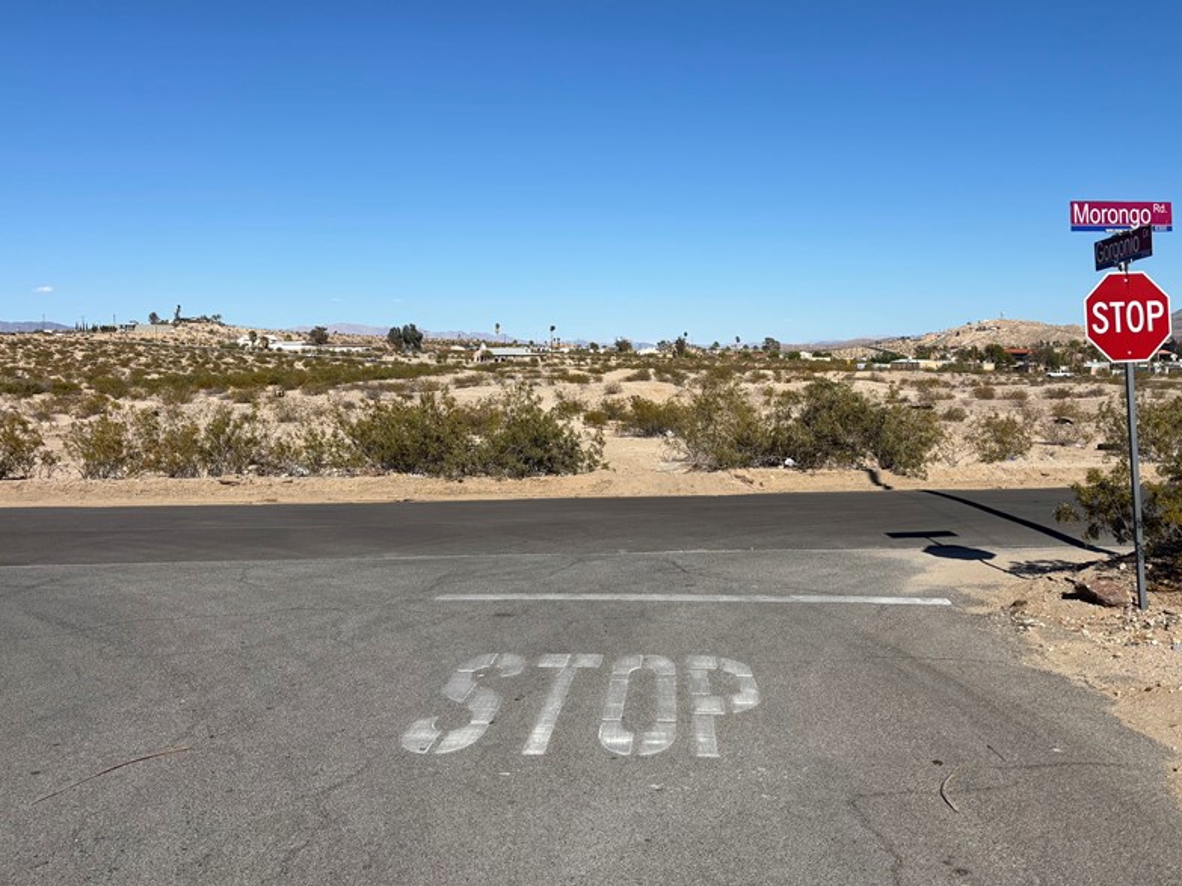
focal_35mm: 34
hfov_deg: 53.8
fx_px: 1161
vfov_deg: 41.7
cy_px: 377
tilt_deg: -2.4
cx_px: 676
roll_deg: -0.3
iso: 50
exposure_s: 1/6329
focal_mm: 5.96
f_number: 1.6
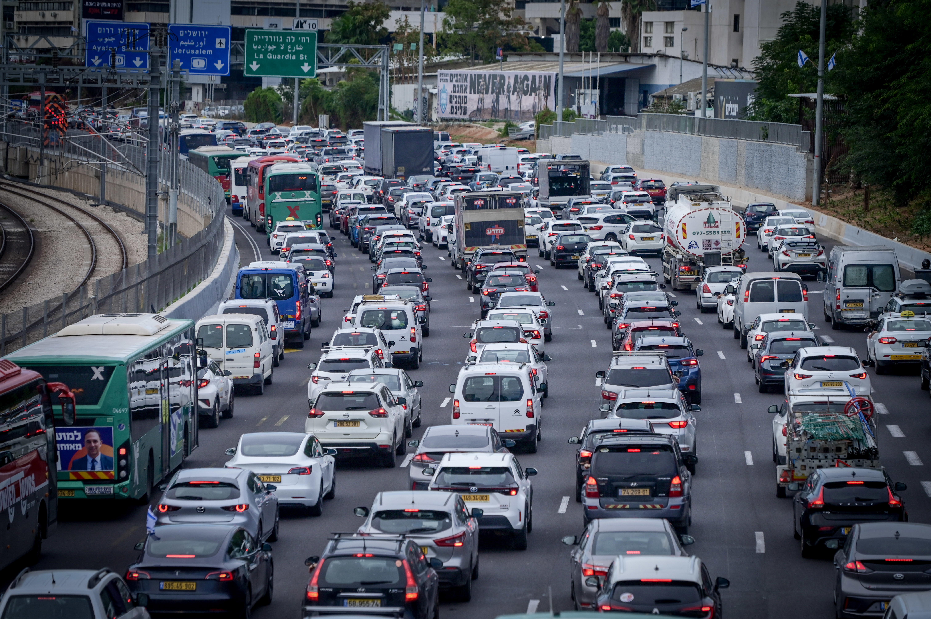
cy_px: 310
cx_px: 466
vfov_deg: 8.8
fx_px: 4006
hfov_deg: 13.3
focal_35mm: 155
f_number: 6.3
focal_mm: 155
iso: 400
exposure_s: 1/3200
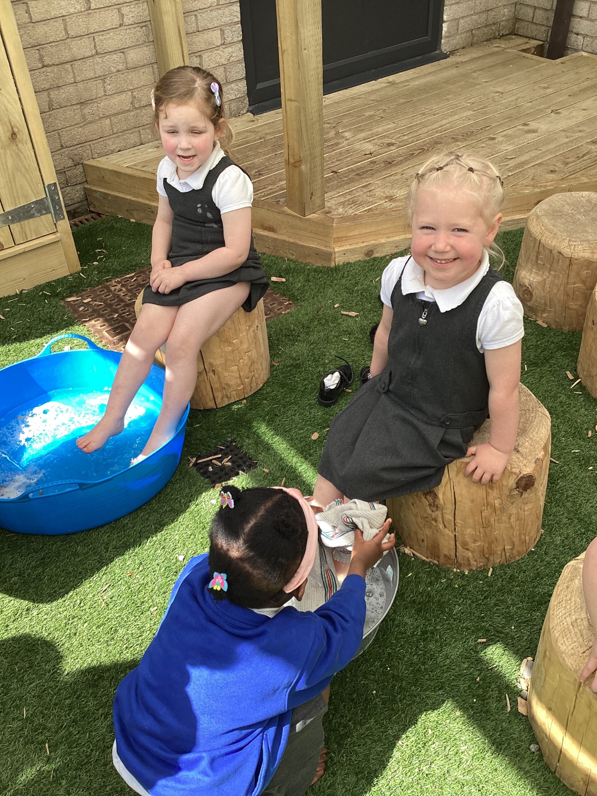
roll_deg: +3.1
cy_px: 398
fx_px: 713
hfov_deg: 45.4
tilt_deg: -41.5
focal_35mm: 31
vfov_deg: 58.4
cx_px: 298
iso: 25
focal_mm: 3.3
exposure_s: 1/255
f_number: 2.4
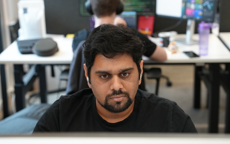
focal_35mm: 72
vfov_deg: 18.1
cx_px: 115
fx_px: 451
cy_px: 70
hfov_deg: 28.6
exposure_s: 1/160
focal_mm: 70
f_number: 4
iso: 3200
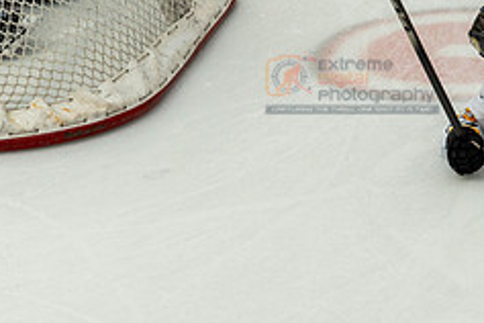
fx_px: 2070
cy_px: 83
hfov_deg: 13.3
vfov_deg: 8.9
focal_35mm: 154
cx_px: 353
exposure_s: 1/640
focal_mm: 42
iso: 800
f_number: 3.5
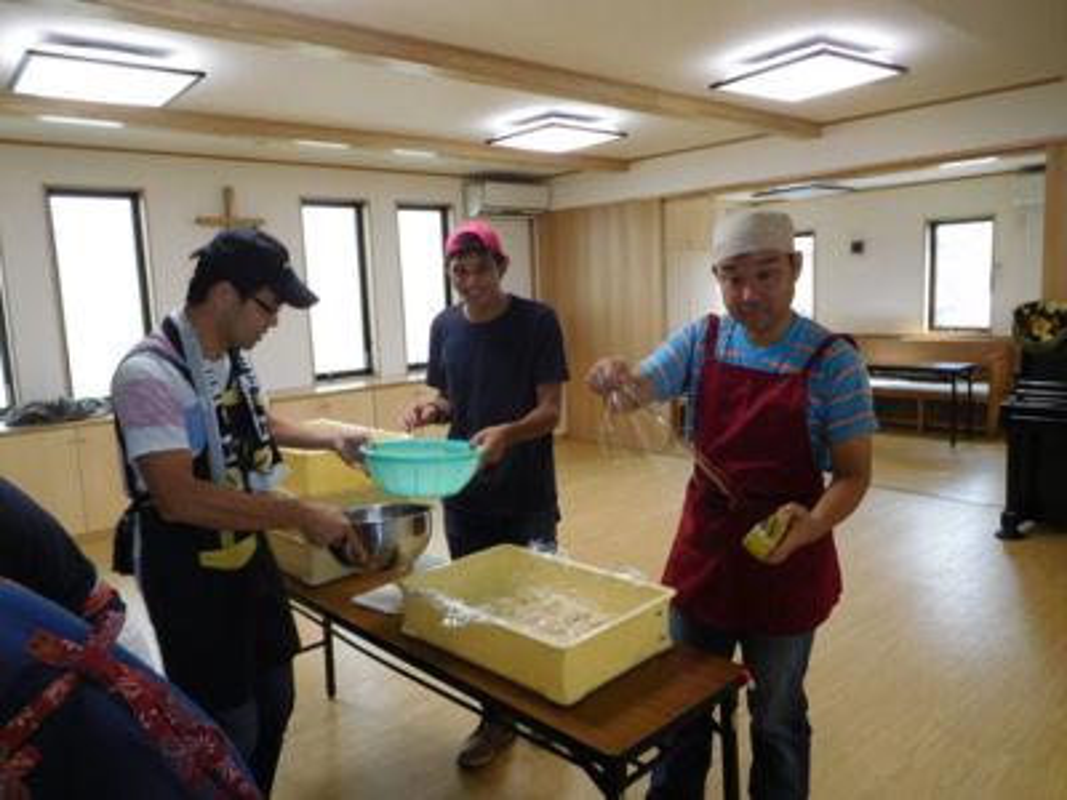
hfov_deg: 69.4
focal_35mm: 25
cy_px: 400
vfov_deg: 54.9
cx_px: 534
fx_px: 771
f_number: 3.4
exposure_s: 1/30
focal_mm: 4.5
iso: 125
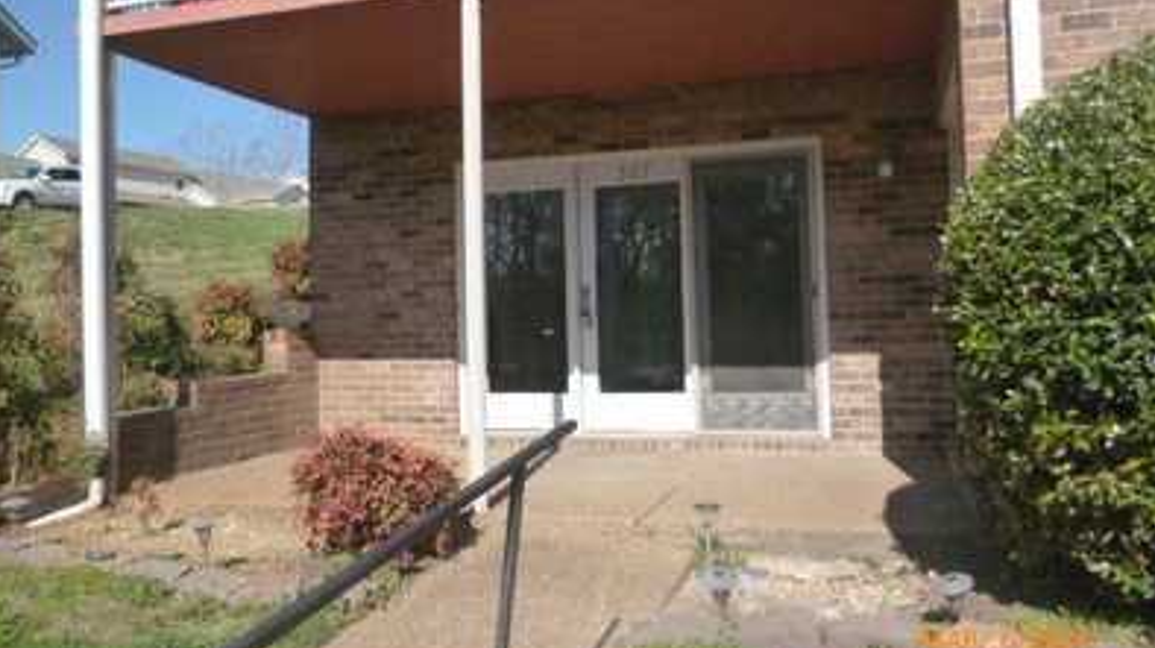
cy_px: 287
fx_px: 949
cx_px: 578
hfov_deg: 62.7
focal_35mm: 31
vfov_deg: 37.7
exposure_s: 1/500
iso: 800
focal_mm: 5
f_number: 9
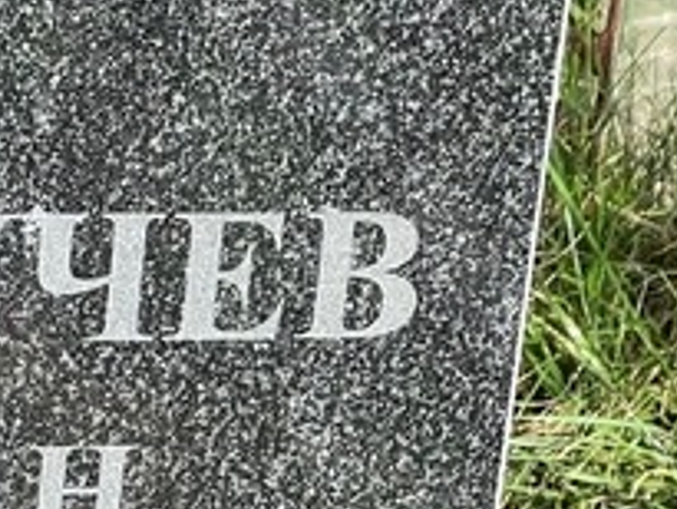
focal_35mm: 300
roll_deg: -0.8
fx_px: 5871
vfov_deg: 4.9
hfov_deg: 6.5
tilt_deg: -28.0
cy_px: 542
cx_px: -185
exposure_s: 1/153
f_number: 2.8
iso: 32
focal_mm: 9
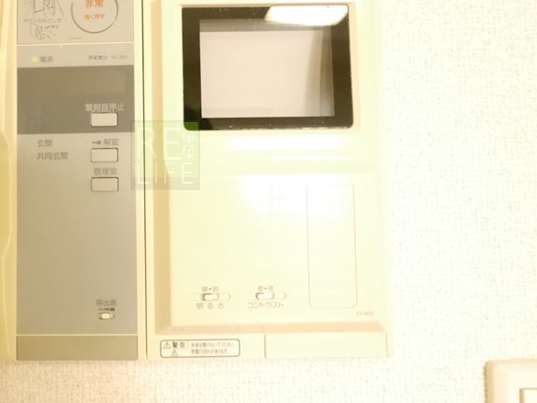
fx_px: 434
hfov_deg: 61.4
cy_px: 155
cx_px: 165
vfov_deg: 49.4
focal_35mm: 28
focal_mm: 8
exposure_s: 1/60
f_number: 4.5
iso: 3200
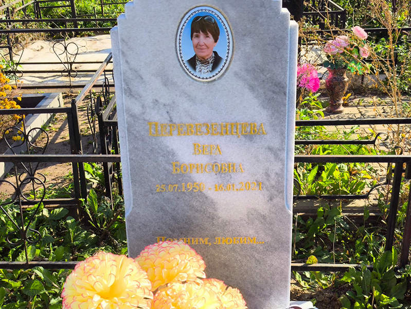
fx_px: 594
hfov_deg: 38.2
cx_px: 206
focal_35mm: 50
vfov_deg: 29.1
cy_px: 154
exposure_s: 1/1201
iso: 50
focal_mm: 4.71
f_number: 1.7
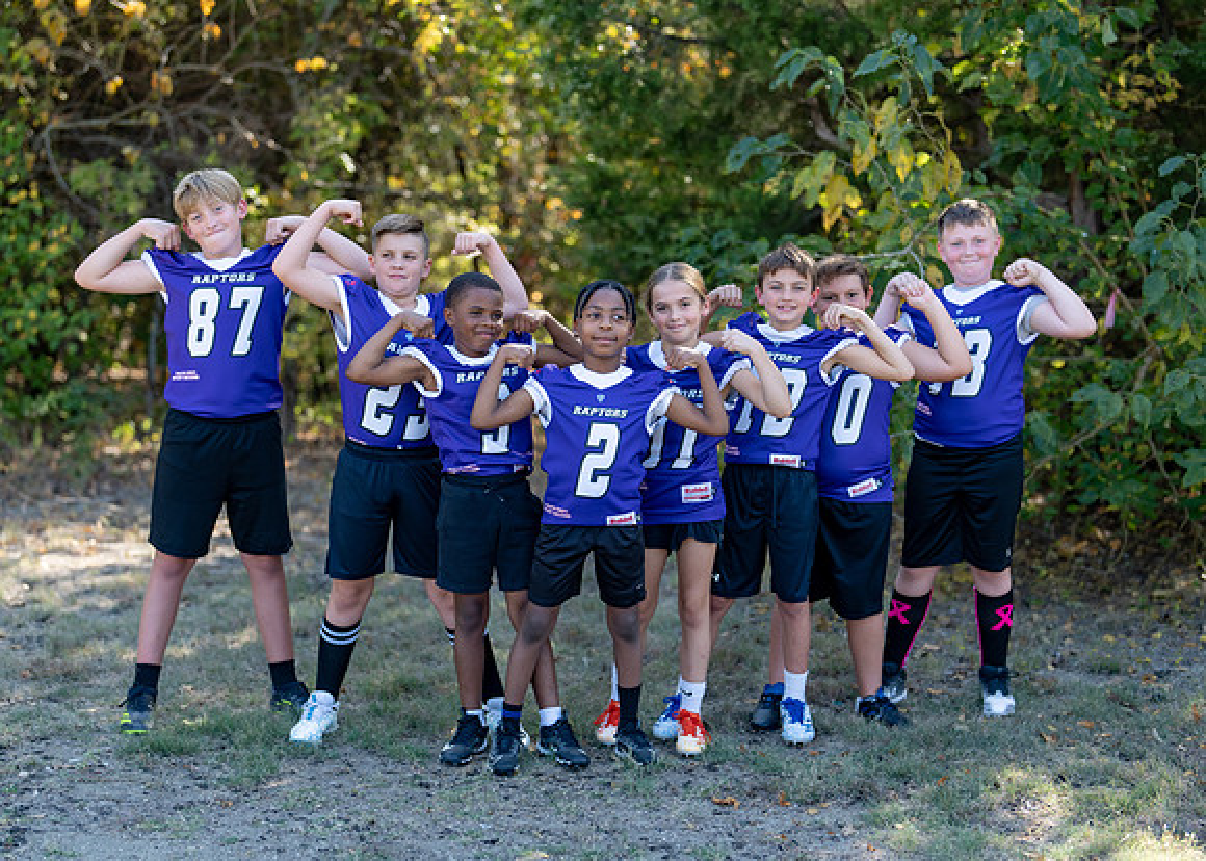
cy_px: 469
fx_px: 1977
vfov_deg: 24.6
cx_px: 574
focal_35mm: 58
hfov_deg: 33.9
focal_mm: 50
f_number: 1.6
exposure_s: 1/1000
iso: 100
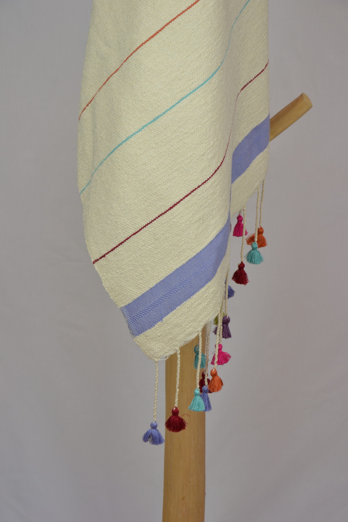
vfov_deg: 18.2
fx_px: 1631
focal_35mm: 112
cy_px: 261
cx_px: 174
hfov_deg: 12.2
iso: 400
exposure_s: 1/50
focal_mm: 75
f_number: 8
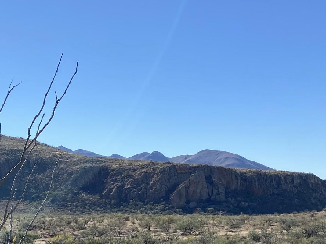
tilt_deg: -5.1
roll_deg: -0.2
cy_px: 247
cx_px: 8
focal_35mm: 73
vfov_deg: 19.5
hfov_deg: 25.5
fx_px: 687
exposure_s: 1/3040
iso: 32
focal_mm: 4.25
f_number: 1.8
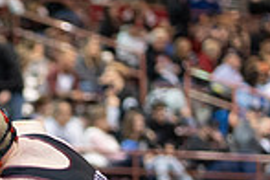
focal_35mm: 335
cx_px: -59
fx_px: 2512
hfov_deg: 6.1
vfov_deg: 4.1
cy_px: 234
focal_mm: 85
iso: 2500
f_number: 1.8
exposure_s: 1/500
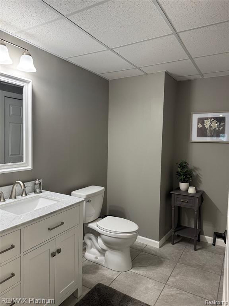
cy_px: 153
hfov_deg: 56.8
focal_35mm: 24
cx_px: 114
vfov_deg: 71.6
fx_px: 212
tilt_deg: -3.6
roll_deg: -0.4
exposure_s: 1/60
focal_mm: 6.76
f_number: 1.78
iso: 160
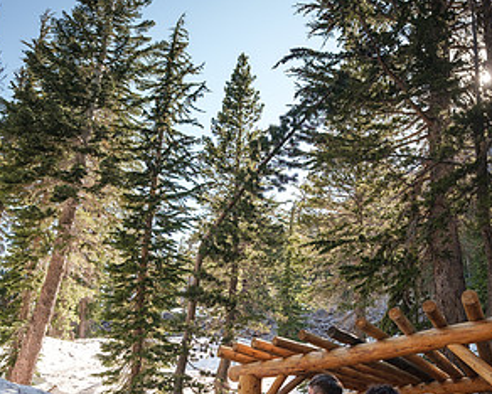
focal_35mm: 39
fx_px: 568
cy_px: 278
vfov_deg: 37.6
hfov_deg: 46.8
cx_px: 244
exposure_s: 1/550
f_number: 3.6
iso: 250
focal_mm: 18
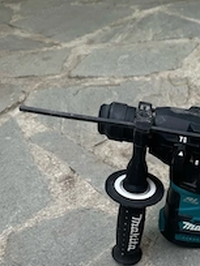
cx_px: 193
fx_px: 362
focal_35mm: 47
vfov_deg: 38.7
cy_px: 216
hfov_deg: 29.2
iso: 80
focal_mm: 6.76
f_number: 1.78
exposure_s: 1/730
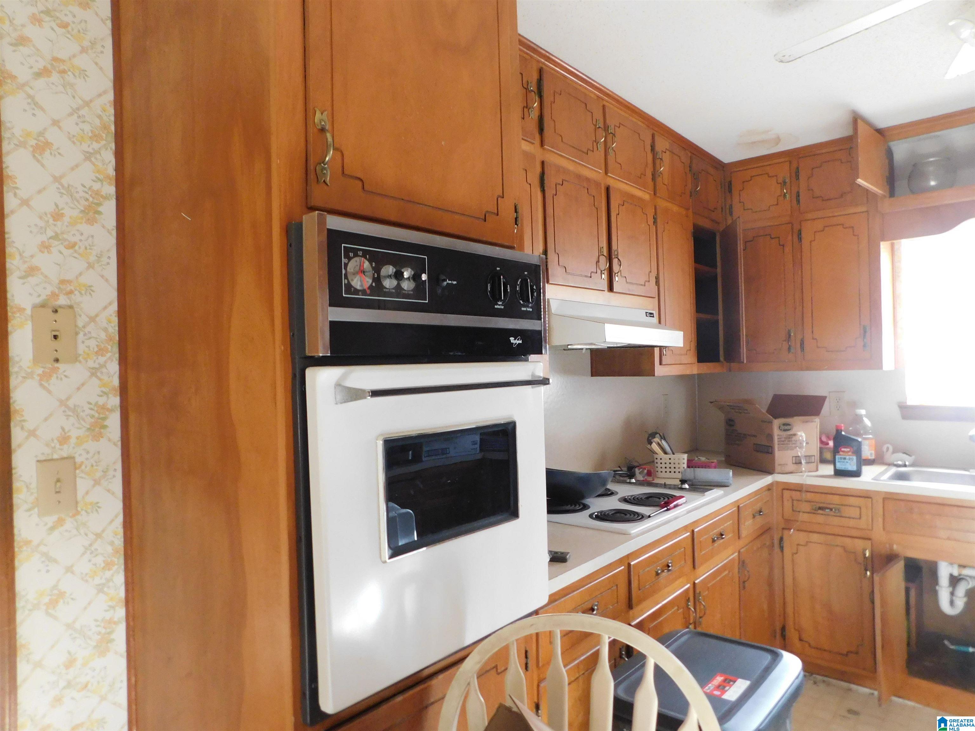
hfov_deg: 73.9
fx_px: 648
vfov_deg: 58.9
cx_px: 488
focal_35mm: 23
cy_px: 366
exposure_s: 1/20
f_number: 3
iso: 400
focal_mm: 4
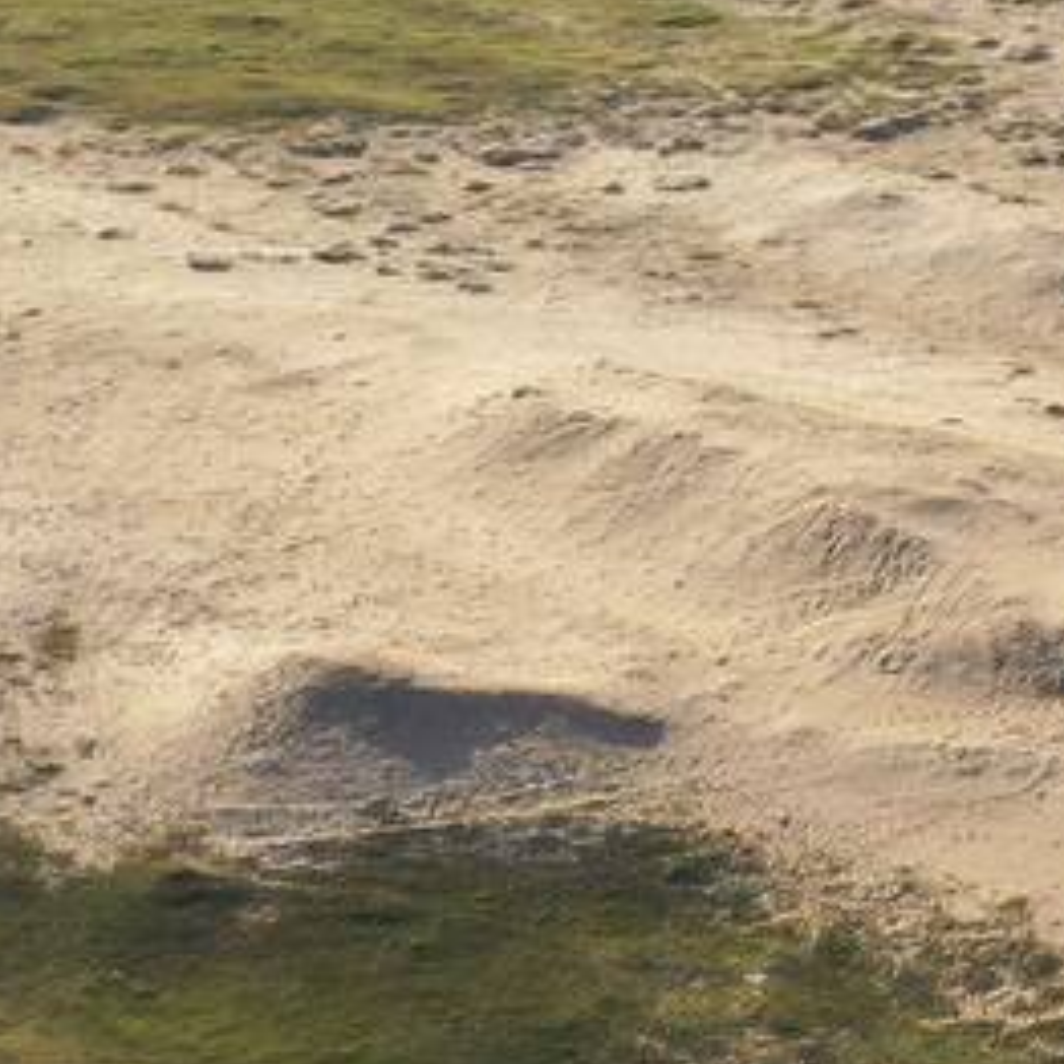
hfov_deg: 10.4
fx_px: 5112
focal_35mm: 147
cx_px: 2465
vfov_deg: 11.5
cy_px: -361
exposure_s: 1/400
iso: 100
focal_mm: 10.26
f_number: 5.6
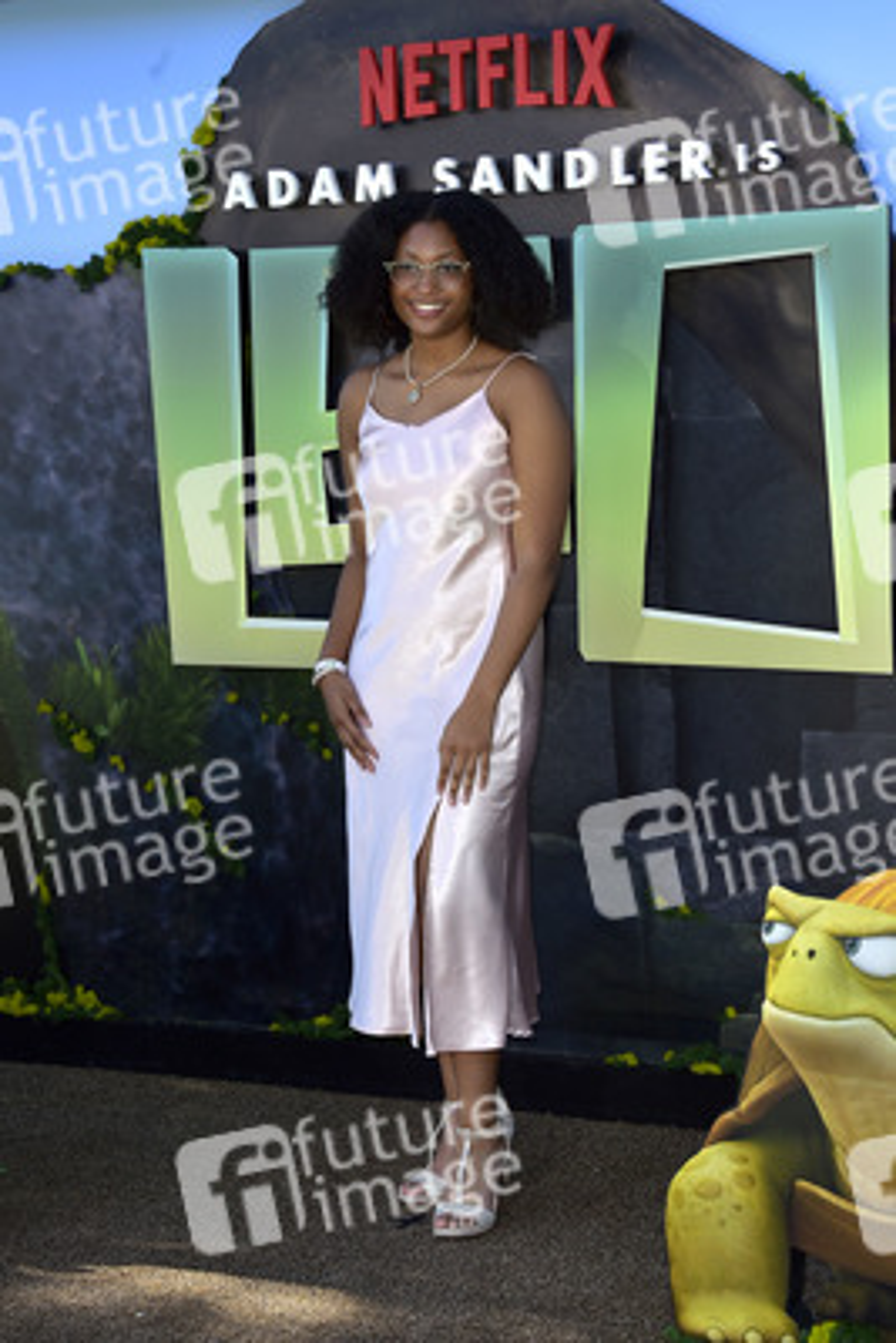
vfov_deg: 29.6
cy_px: 672
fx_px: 2536
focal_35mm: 68
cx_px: 448
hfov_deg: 20.0
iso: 125
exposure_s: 1/250
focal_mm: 68
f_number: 7.1
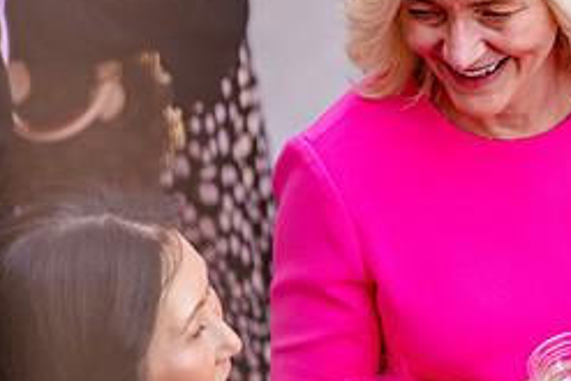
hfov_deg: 4.4
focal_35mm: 470
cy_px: 135
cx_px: 516
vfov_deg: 2.9
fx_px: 7459
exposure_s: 1/640
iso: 1000
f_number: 2.8
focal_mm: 200
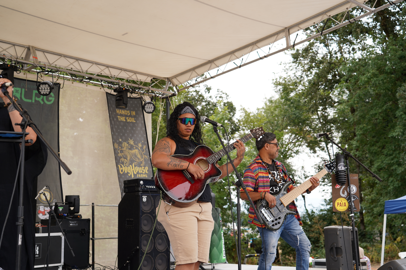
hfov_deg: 44.5
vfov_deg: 30.5
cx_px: 203
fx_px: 496
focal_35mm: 44
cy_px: 135
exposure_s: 1/200
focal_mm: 44
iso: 100
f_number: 4.5
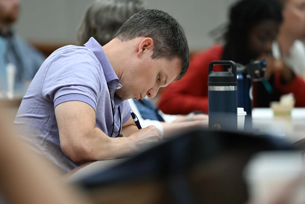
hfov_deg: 6.9
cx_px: 152
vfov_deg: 4.6
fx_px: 2541
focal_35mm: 300
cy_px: 102
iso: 1250
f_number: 2.8
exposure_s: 1/160
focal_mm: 200
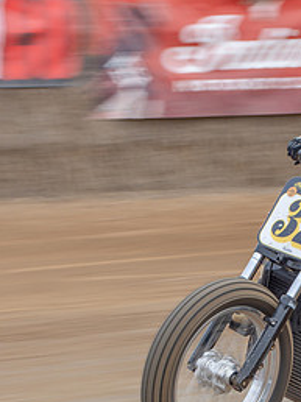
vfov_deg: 5.3
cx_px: 260
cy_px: 273
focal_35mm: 373
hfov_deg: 4.0
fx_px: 4332
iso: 160
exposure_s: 1/125
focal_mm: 98
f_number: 9
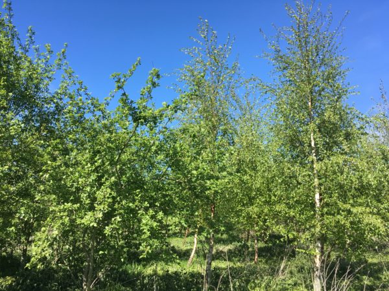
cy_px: 146
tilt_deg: +10.4
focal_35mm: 29
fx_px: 326
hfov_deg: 61.7
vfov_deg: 48.2
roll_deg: +0.5
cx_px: 194
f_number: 2.2
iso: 25
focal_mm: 4.15
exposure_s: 1/718
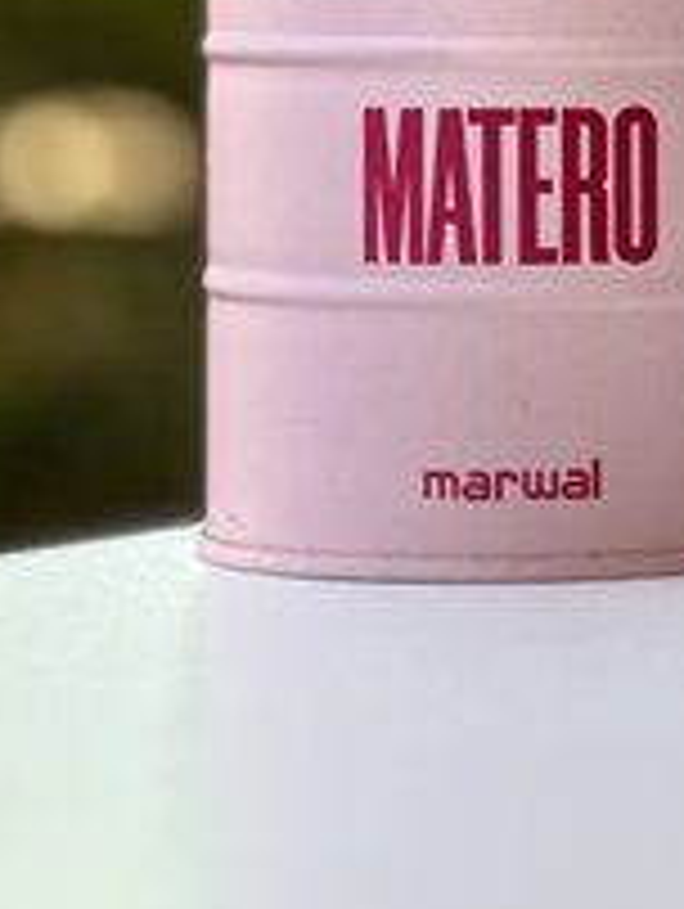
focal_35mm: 203
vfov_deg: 9.6
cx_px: 860
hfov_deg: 7.3
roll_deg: +0.5
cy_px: -164
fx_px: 5337
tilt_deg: +1.8
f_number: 2.8
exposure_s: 1/121
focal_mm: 9
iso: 64
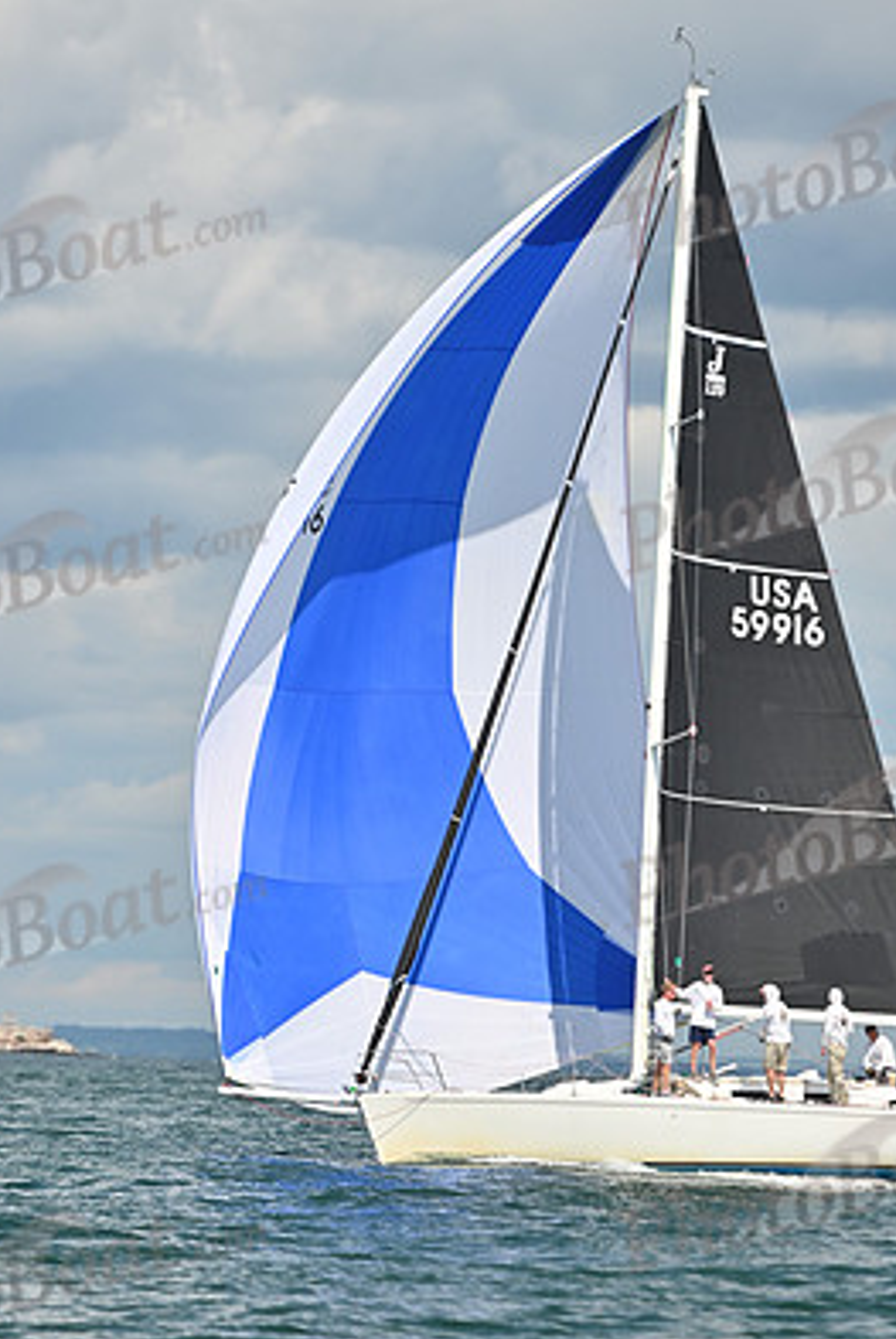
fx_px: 9606
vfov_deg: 8.0
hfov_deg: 5.3
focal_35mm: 258
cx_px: 445
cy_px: 712
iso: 250
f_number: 3.2
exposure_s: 1/2500
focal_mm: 175
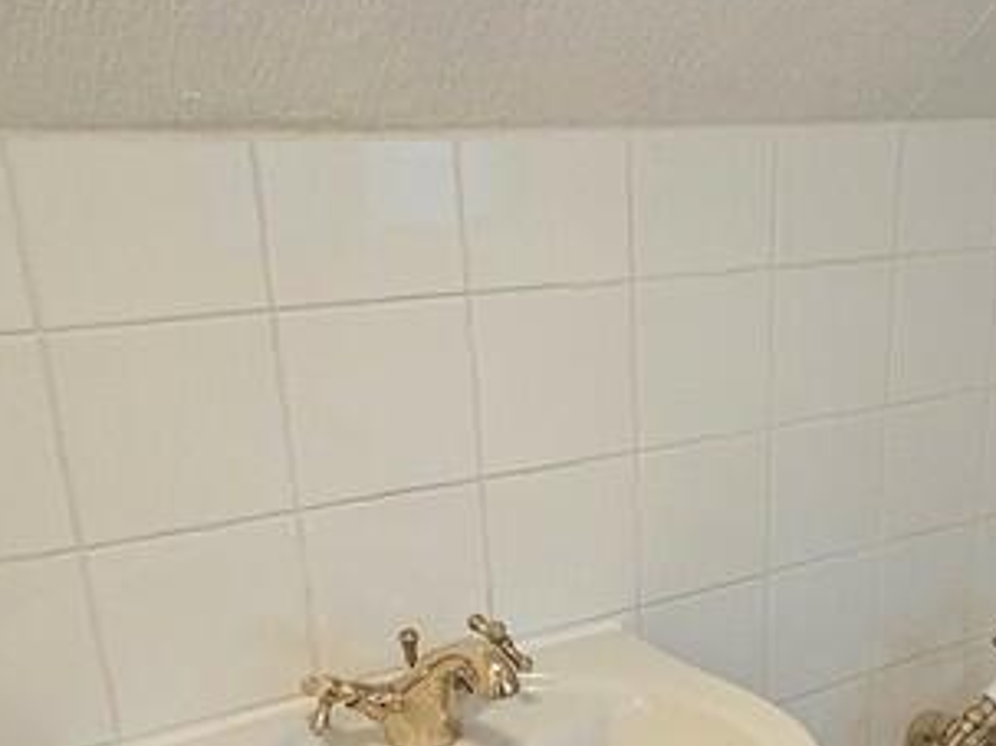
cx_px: 858
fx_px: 1266
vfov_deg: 31.8
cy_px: 615
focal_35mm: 44
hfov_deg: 40.4
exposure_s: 1/33
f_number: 2.2
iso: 500
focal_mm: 2.2
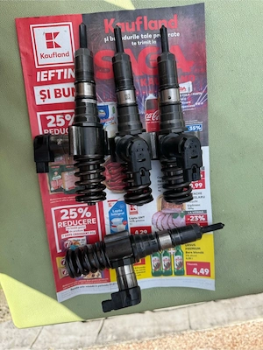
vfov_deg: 71.6
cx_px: 132
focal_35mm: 24
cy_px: 175
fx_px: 243
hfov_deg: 56.8
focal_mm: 6.76
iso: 80
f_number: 1.78
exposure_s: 1/1395
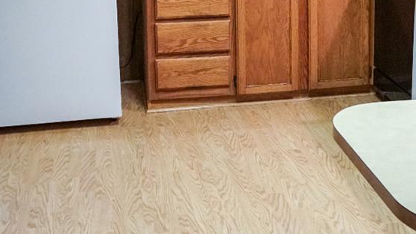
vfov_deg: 17.1
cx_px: 225
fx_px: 750
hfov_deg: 31.0
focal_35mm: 68
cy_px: -29
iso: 2500
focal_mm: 16
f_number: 3.5
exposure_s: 1/160
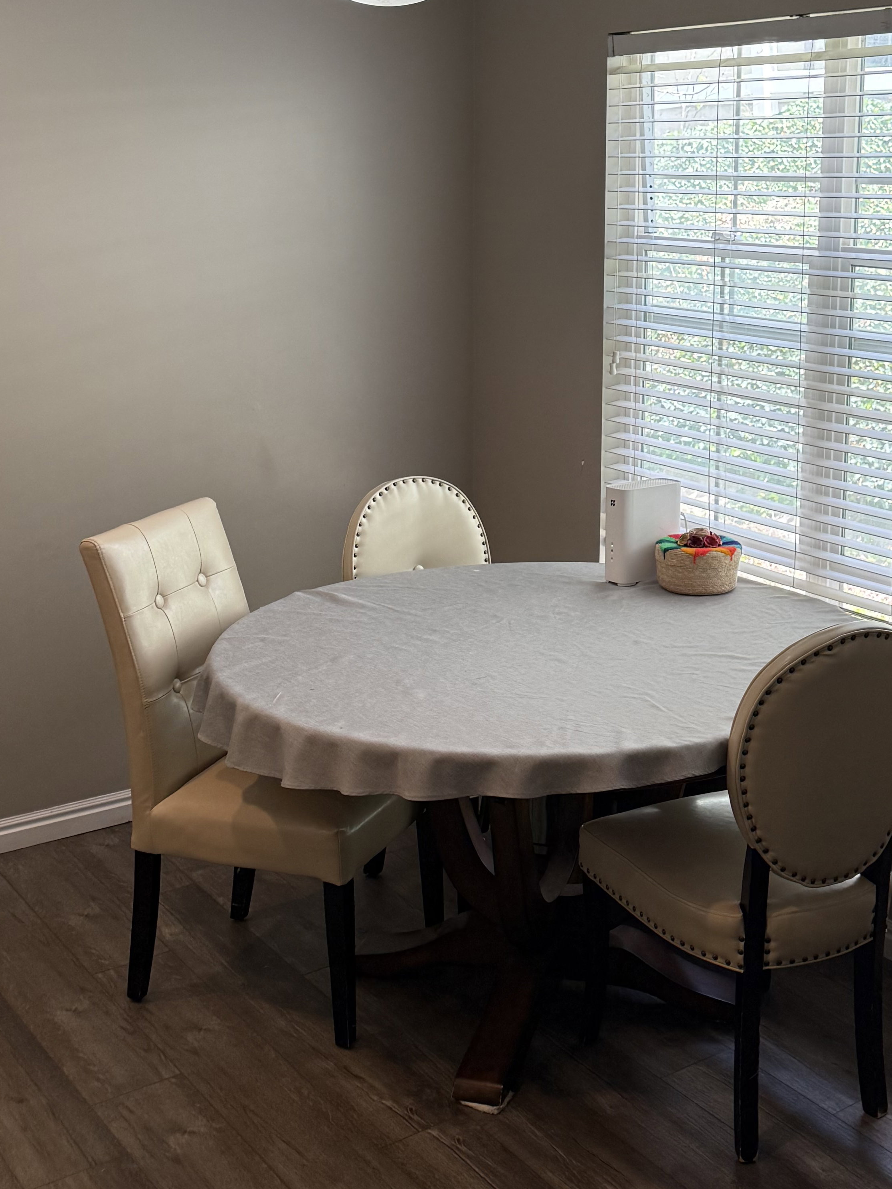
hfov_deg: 31.0
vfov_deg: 40.7
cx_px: 670
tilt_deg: -7.9
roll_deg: -1.4
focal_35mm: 46
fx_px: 1580
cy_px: 391
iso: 160
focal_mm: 6.76
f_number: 1.78
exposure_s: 1/162
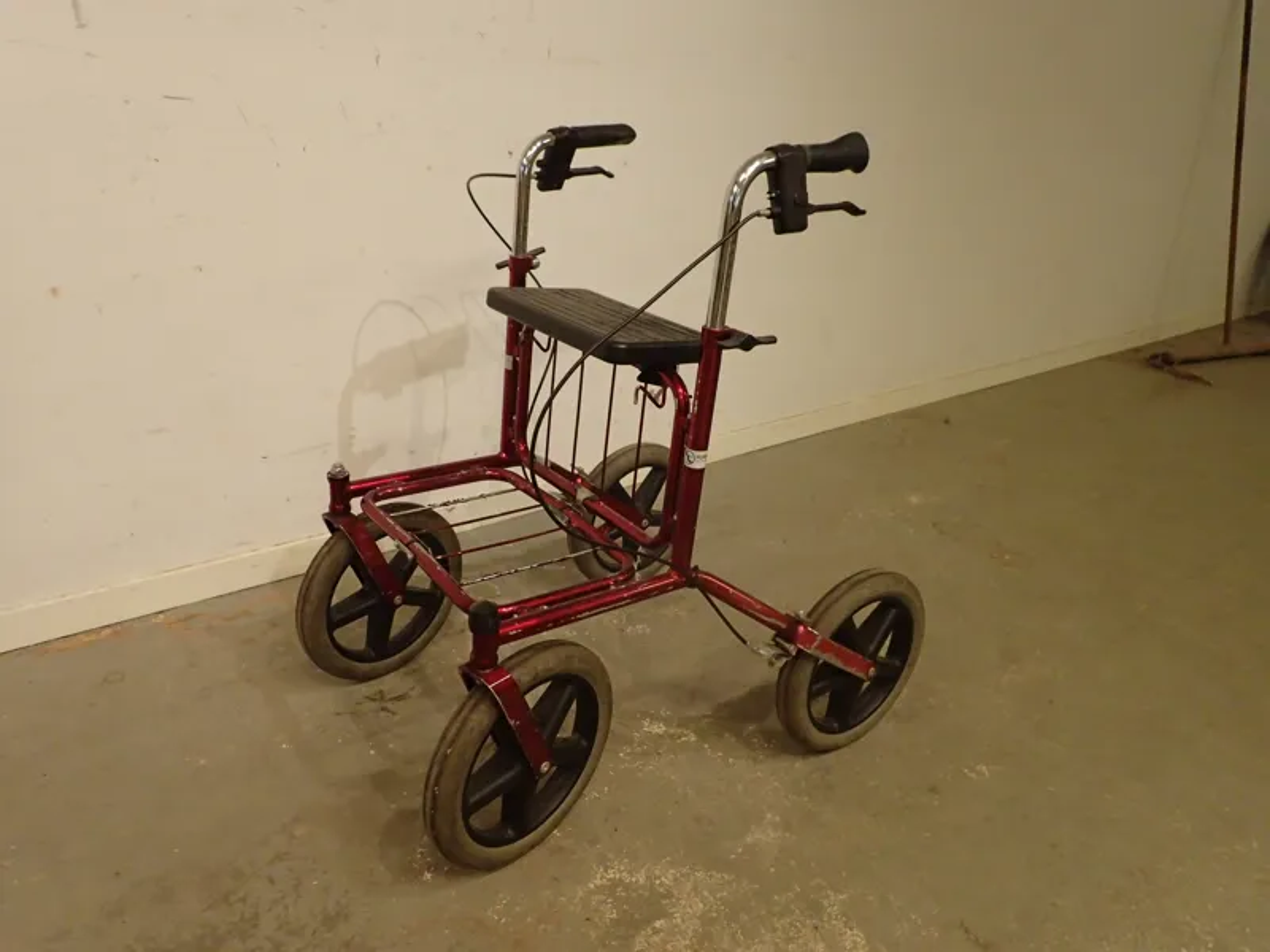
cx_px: 635
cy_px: 476
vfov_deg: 54.9
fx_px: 917
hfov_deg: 69.4
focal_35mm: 25
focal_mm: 4.5
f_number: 2.8
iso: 500
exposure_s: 1/60
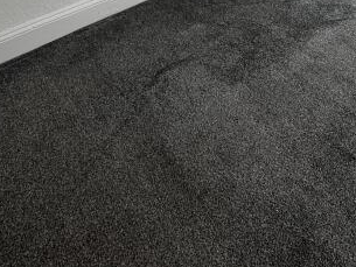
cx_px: 266
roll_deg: +0.9
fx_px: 484
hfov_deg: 39.4
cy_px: -164
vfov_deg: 23.0
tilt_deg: -14.2
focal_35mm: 47
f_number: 2.2
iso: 40
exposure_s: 1/172
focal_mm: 2.22
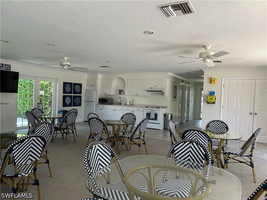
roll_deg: -2.0
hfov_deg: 67.3
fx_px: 201
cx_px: 134
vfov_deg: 53.1
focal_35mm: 26
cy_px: 100
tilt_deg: -1.7
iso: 40
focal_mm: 5.7
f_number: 1.5
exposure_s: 1/160
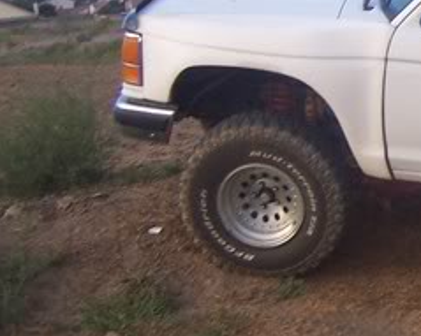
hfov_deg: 12.6
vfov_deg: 10.7
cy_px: 148
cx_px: 673
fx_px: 1794
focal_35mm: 144
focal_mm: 7.3
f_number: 3.3
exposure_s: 1/125
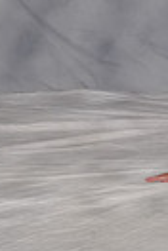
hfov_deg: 5.7
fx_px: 1568
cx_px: 494
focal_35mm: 224
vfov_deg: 9.1
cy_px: -43
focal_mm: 34
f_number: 8
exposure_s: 1/80
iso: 800
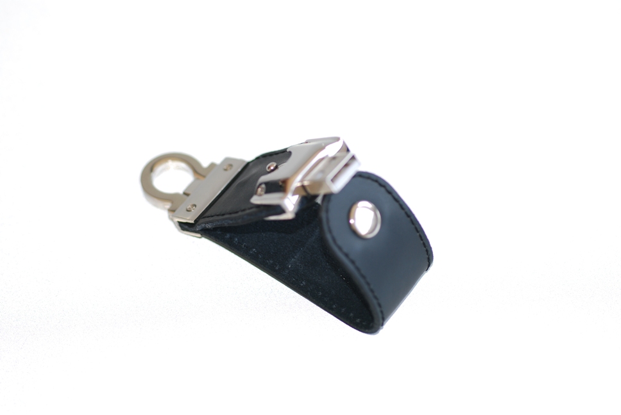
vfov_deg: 13.1
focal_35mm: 105
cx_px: 310
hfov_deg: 19.4
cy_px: 208
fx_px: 1813
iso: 100
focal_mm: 70
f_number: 2.8
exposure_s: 1/60
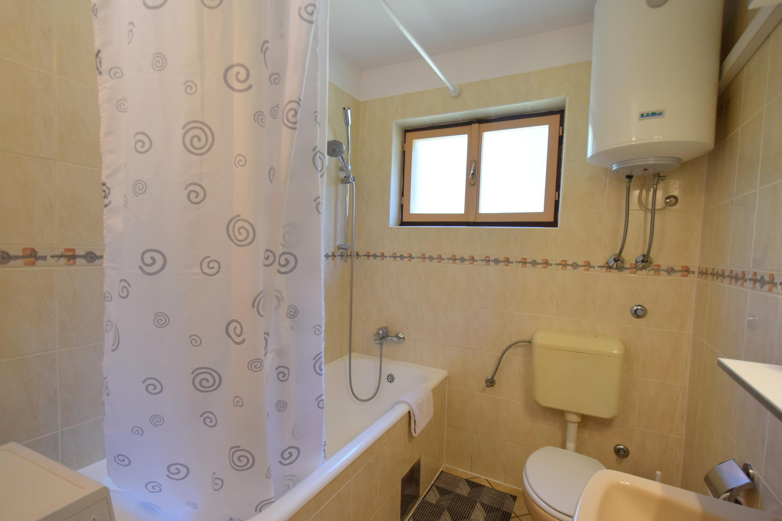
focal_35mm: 16
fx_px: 348
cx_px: 397
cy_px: 260
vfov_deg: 73.7
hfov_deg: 96.7
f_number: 4
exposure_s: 1/60
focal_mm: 10
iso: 450
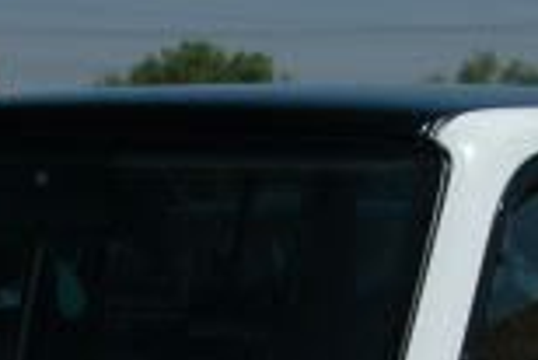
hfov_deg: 10.8
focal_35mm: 189
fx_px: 2832
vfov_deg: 7.0
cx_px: 52
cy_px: 723
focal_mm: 27
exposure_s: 1/4000
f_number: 4.5
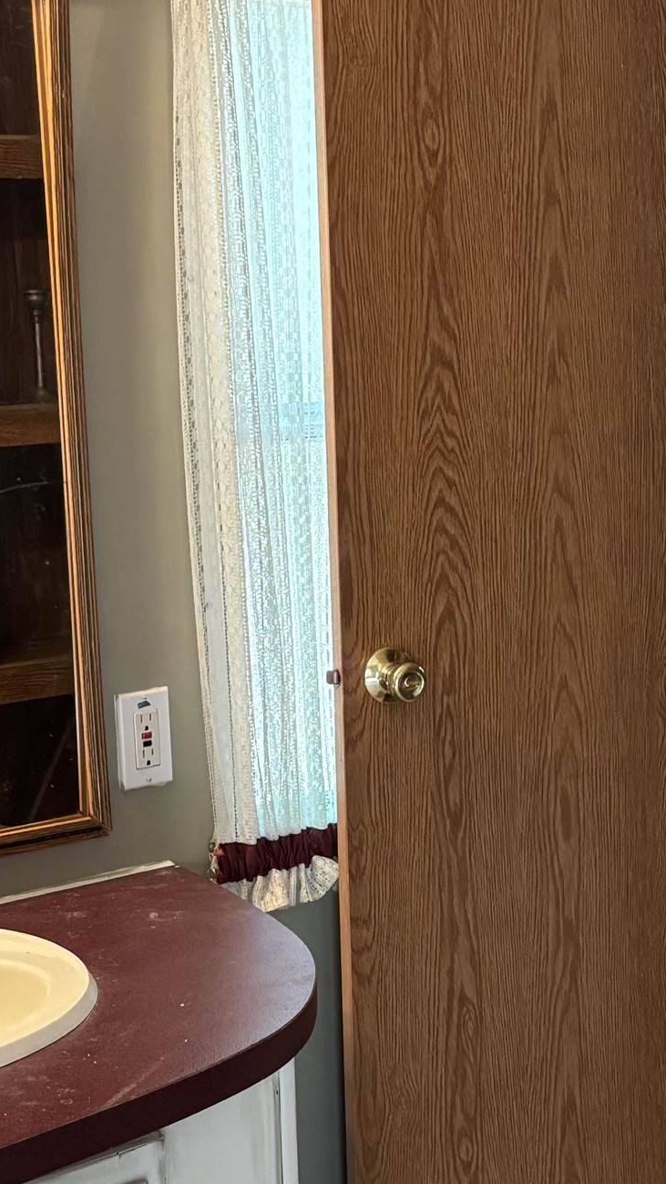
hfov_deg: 18.0
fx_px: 2103
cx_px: 403
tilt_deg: -12.8
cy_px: 805
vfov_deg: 31.2
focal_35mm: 67
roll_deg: +2.1
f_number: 1.6
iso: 320
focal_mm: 5.96
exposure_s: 1/60
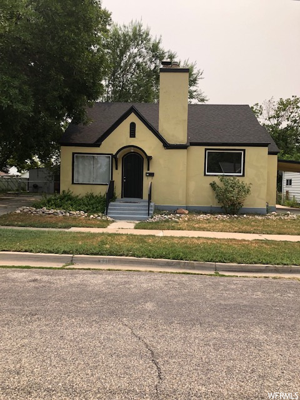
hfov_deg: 49.7
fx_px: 324
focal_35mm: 28
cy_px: 200
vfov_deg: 63.4
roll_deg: -2.5
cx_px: 150
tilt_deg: +2.0
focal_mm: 3.99
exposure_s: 1/1297
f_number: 1.8
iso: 20
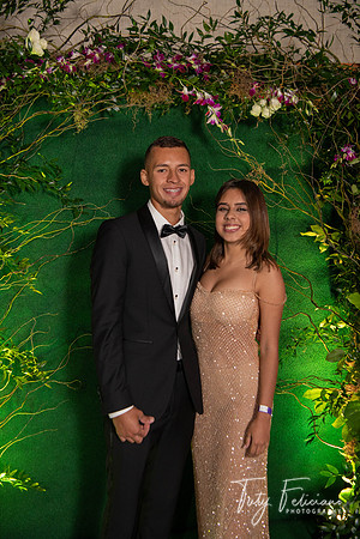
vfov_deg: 50.7
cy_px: 270
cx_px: 180
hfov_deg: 35.1
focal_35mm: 38
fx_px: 570
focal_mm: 38
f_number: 5
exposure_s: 1/60
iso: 800
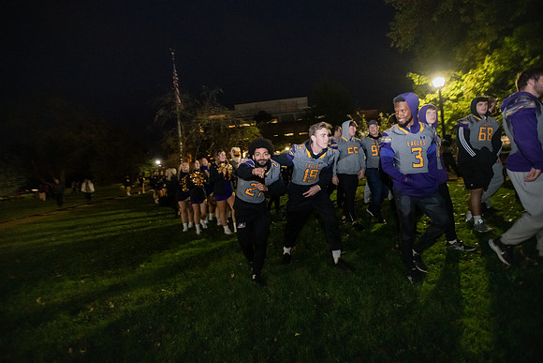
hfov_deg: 93.3
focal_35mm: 17
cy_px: 182
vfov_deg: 70.5
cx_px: 272
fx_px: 256
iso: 6400
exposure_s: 1/40
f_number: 3.2
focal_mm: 17
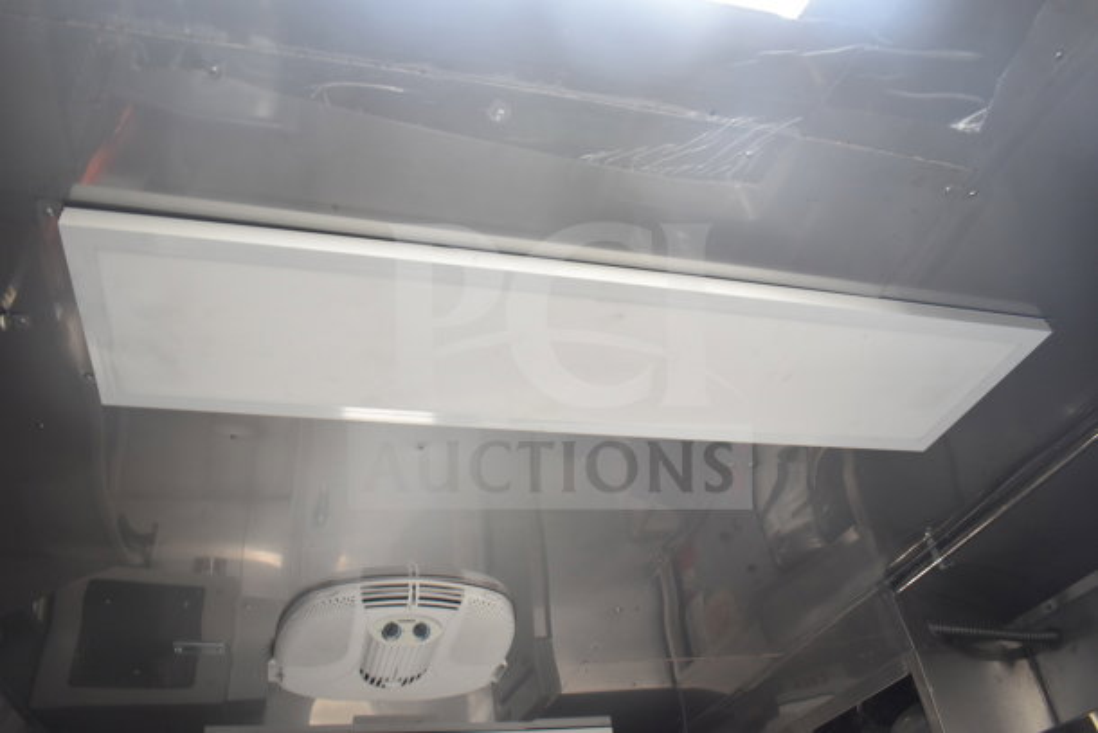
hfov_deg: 67.4
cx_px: 549
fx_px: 824
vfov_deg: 48.0
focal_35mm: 27
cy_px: 366
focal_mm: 18
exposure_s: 1/30
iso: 800
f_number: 3.5
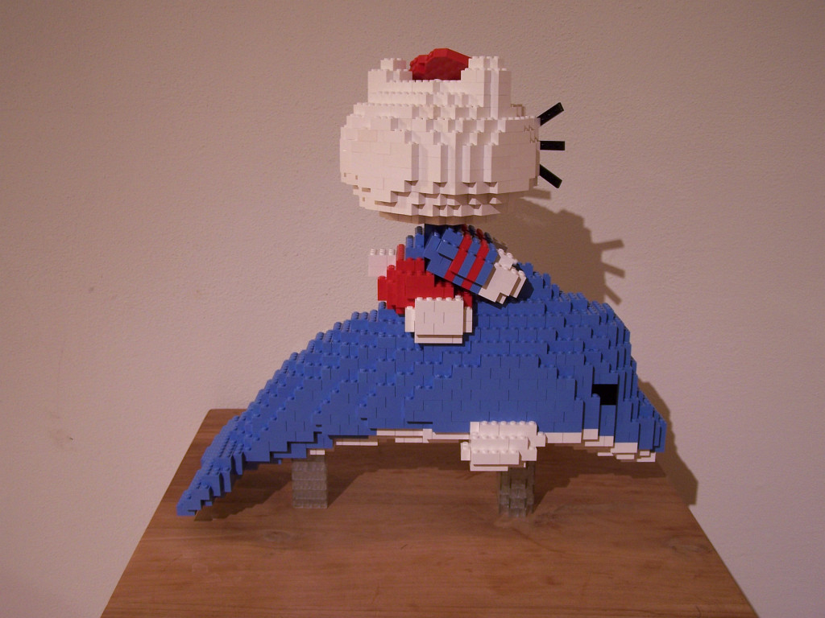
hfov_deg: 49.0
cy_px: 309
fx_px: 906
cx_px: 412
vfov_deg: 37.7
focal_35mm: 38
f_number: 2.8
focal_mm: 6.3
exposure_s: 1/2
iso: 80
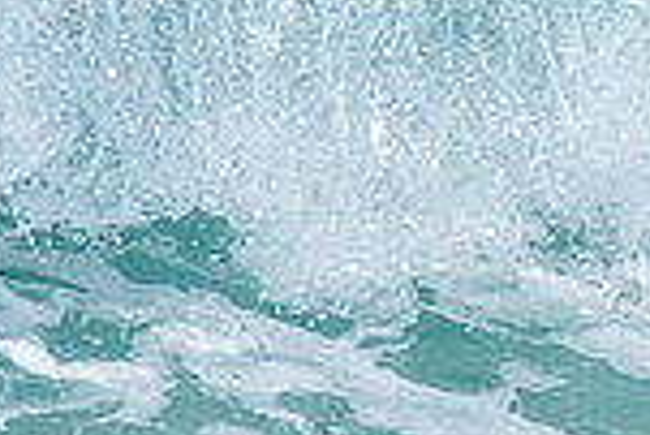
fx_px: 68477
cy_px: -37
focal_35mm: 3789
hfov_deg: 0.5
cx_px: -434
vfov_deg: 0.4
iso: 450
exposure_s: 1/2000
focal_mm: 720
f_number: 11
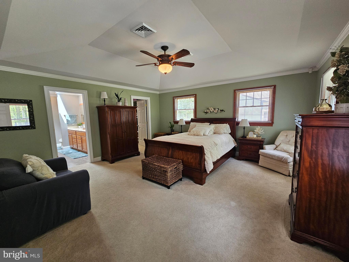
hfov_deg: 106.2
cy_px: 131
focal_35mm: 13
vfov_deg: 89.9
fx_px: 131
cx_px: 174
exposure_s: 1/60
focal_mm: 2.2
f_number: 2.2
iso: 200
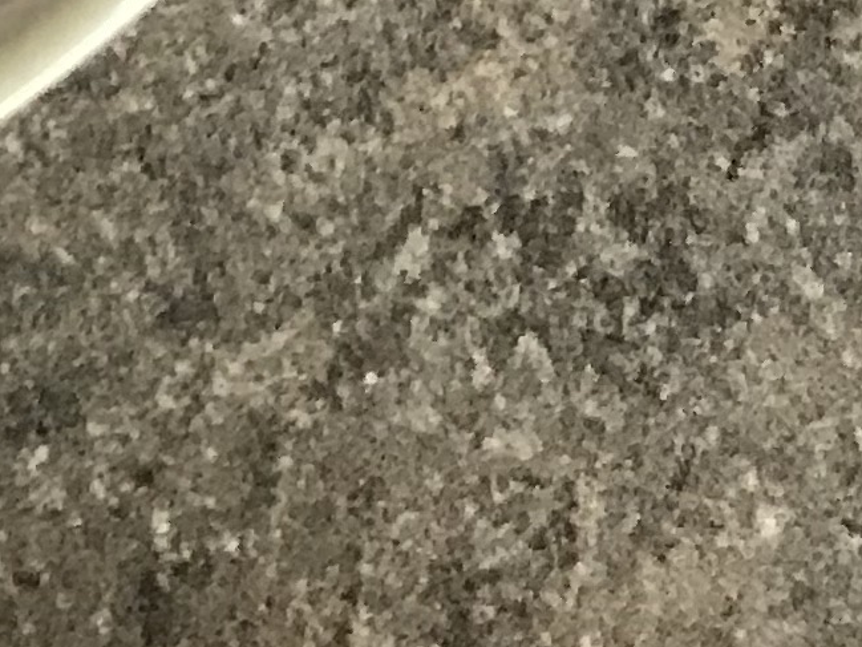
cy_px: -1310
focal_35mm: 174
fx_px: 4334
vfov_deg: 7.5
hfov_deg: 9.3
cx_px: -1639
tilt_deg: -83.9
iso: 32
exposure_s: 1/30
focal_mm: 3.99
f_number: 1.8
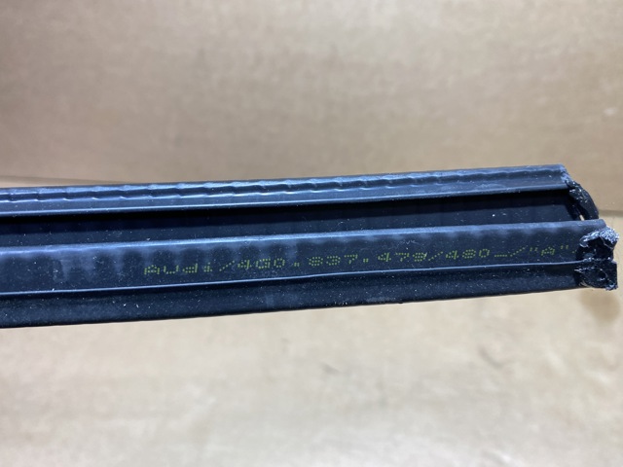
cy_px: 234
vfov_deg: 54.9
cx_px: 312
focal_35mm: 25
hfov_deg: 69.4
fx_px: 450
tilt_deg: -43.5
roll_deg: +1.3
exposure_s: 1/100
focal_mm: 4.25
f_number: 1.8
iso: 125
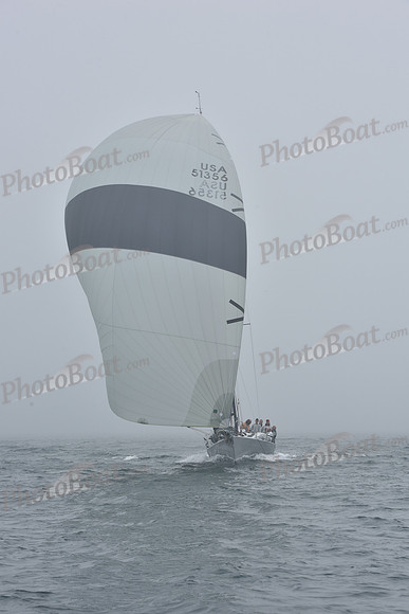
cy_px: 307
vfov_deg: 20.4
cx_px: 204
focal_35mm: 100
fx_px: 1703
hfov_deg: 13.7
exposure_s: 1/800
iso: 250
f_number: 11
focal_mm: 100
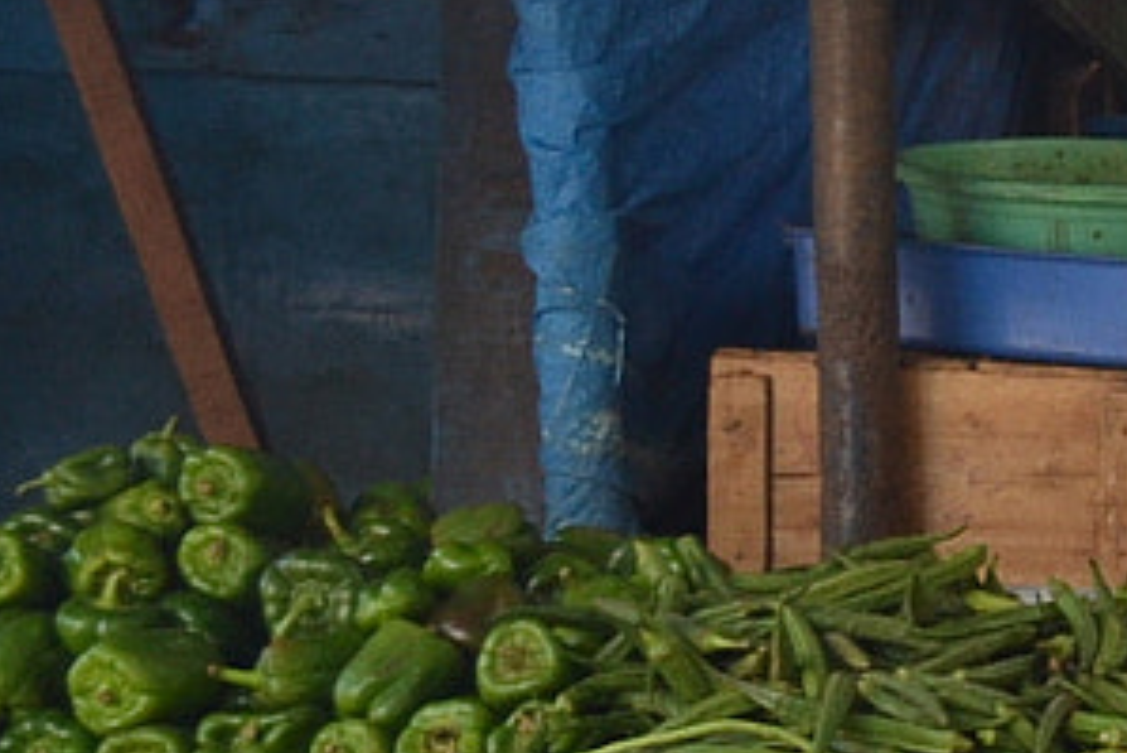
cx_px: 2689
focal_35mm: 161
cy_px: 1059
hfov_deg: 10.9
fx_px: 5042
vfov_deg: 8.4
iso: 250
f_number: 3.8
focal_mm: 20
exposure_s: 1/30
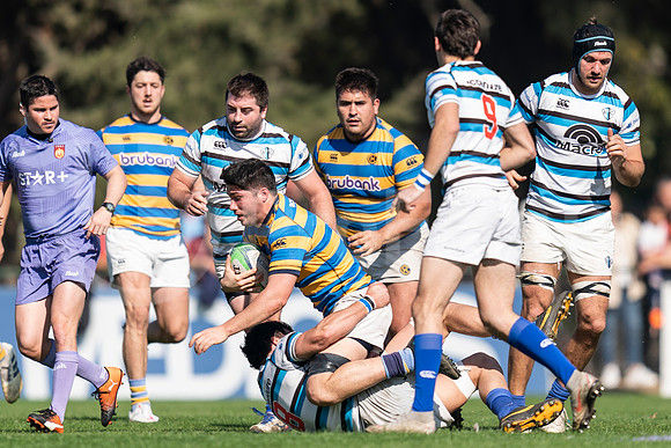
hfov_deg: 2.5
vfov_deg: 1.7
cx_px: 392
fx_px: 15365
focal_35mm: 824
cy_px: 146
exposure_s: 1/1250
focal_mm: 400
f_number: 2.8
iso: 100
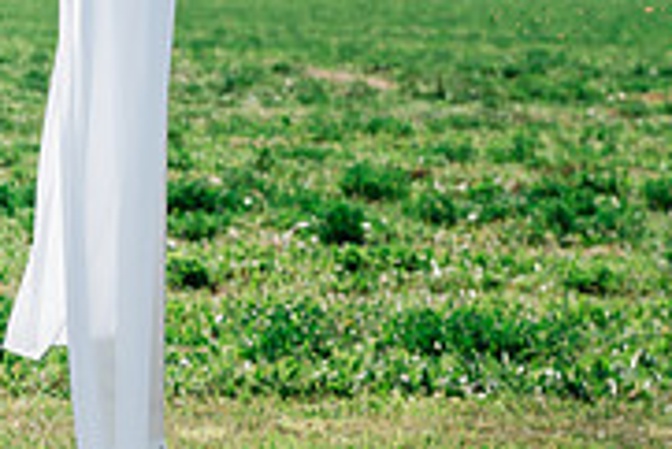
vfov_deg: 10.7
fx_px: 2391
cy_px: 273
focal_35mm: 128
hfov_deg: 14.9
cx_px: -338
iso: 250
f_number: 3.5
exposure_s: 1/200
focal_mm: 40
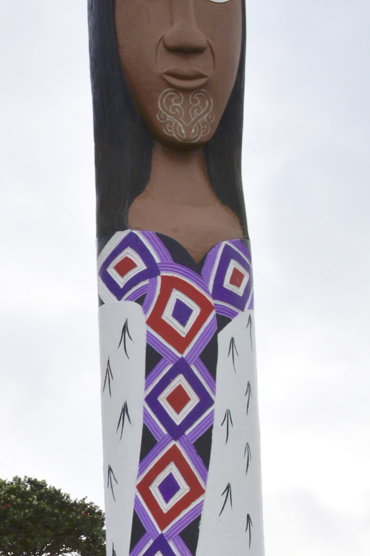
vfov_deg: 17.4
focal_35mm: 114
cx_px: -157
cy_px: 603
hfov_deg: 11.6
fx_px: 1758
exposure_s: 1/100
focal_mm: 26
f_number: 11
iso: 200
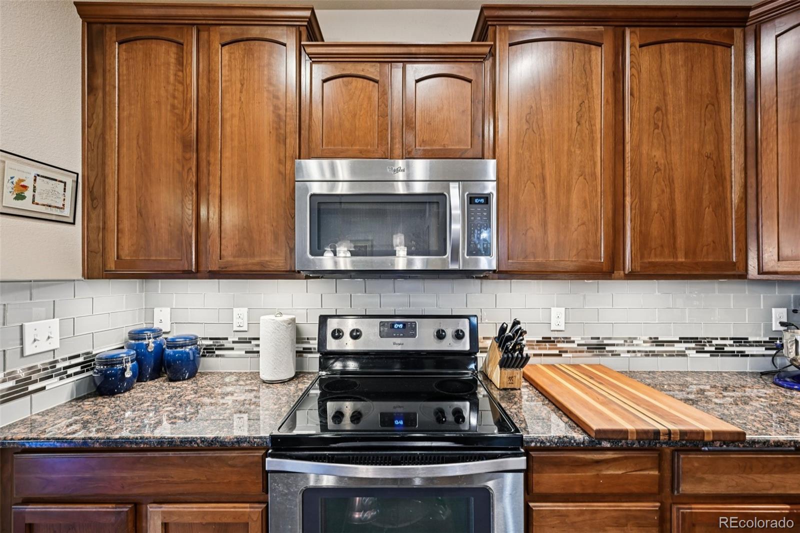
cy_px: 266
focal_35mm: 14
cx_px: 400
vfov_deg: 81.2
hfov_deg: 104.3
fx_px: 311
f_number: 8
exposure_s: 1/5
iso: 400
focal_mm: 14
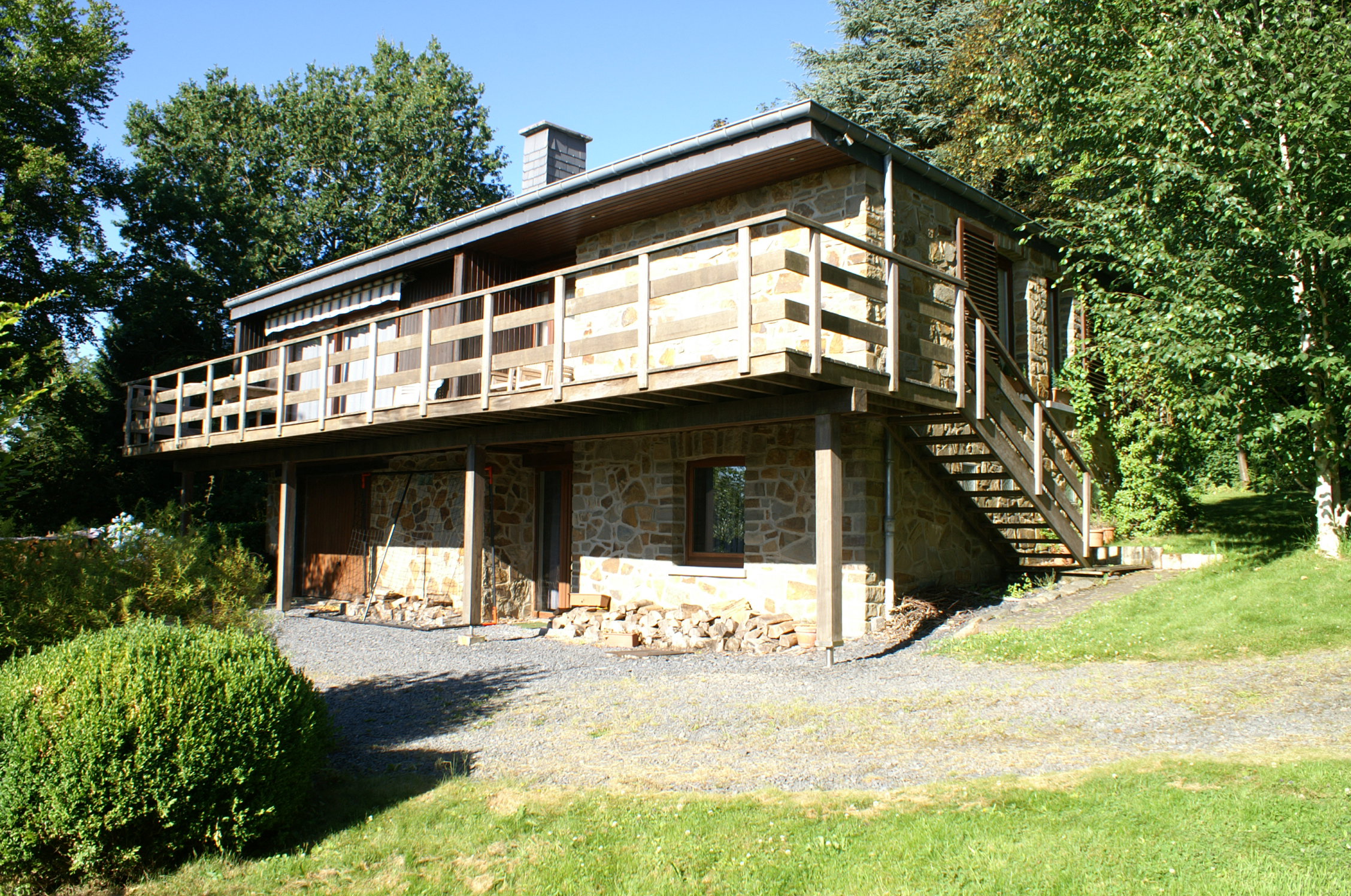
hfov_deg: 67.5
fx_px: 1012
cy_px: 448
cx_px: 676
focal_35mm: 27
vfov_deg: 47.8
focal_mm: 18
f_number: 9
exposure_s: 1/80
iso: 100
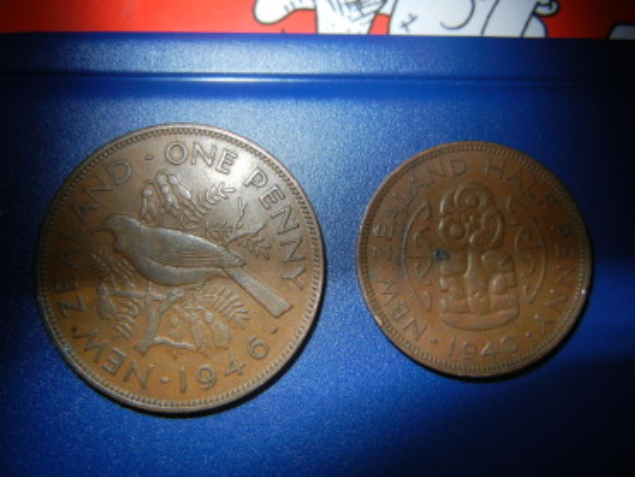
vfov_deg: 41.8
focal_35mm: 34
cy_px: 238
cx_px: 318
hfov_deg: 53.9
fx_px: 624
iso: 200
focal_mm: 6.2
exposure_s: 1/30
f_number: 7.2
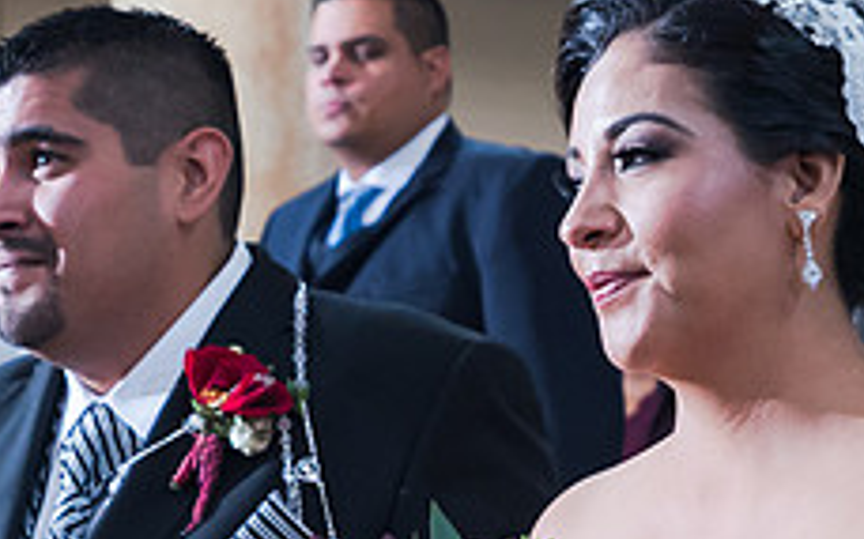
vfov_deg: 10.9
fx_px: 2825
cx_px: 218
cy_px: 373
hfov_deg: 17.3
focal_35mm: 120
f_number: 2.8
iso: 1600
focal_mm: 35
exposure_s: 1/80
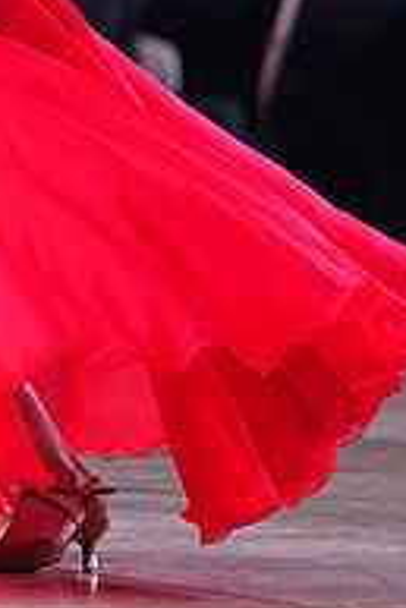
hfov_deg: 2.3
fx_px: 10131
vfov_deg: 3.4
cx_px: -162
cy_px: -176
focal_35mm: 600
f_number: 2.8
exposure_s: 1/500
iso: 1250
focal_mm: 200
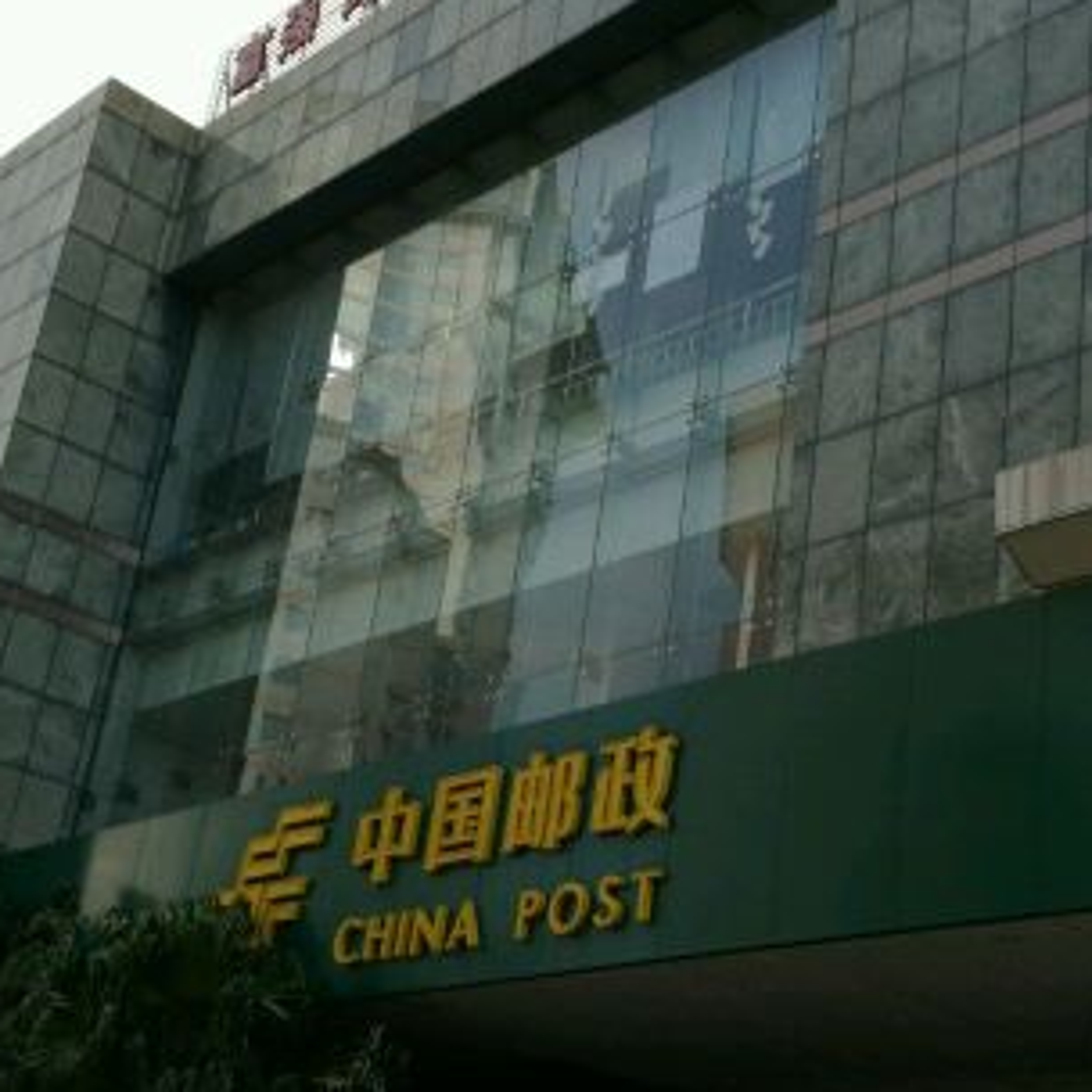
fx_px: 1963
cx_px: 700
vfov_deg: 31.1
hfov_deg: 30.9
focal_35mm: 55
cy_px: 612
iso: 50
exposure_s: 1/476
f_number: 2.2
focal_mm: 4.5
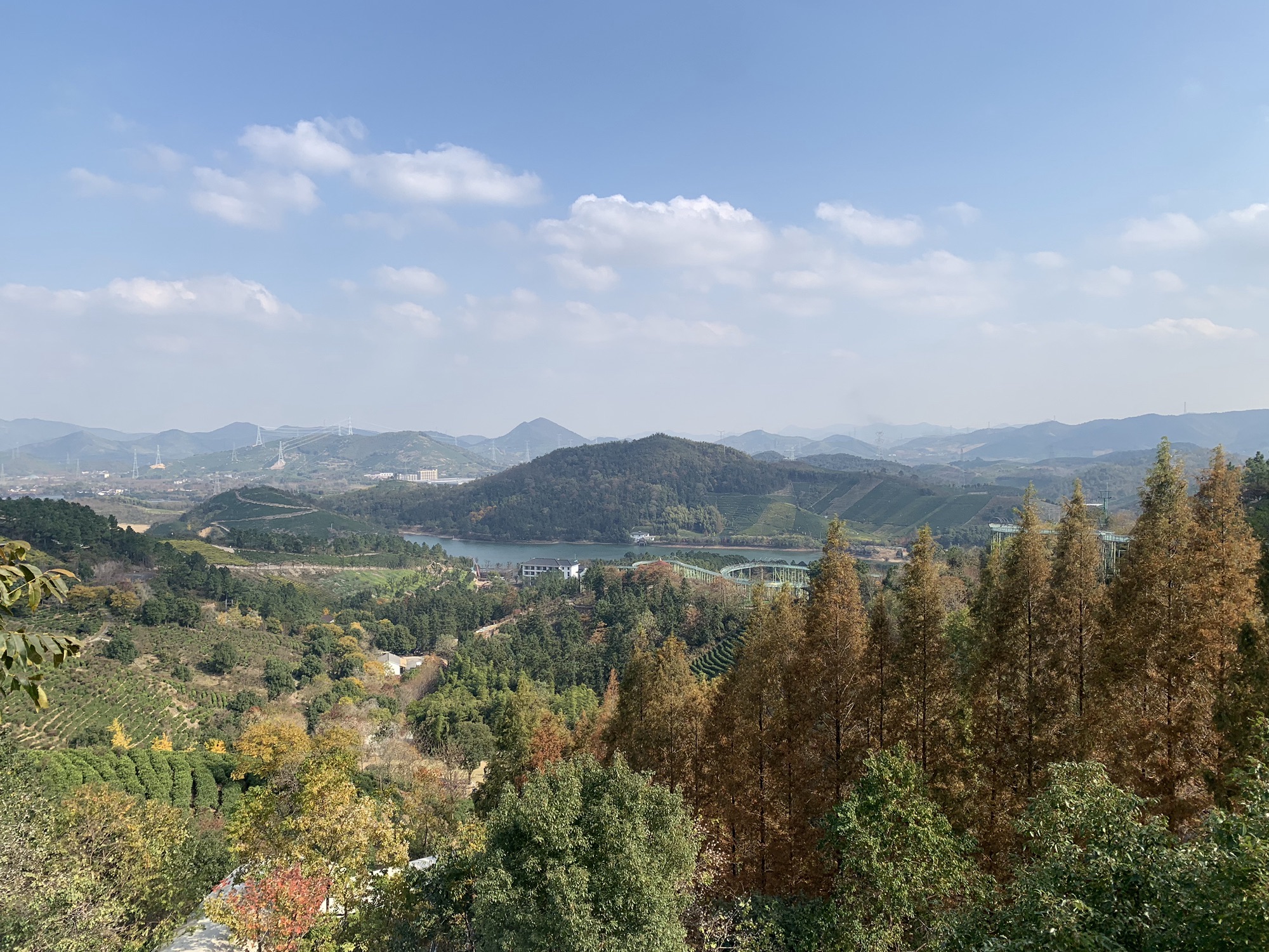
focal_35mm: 26
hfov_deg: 67.3
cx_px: 634
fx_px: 953
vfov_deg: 53.1
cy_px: 476
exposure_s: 1/2033
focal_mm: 4.25
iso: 25
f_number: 1.8
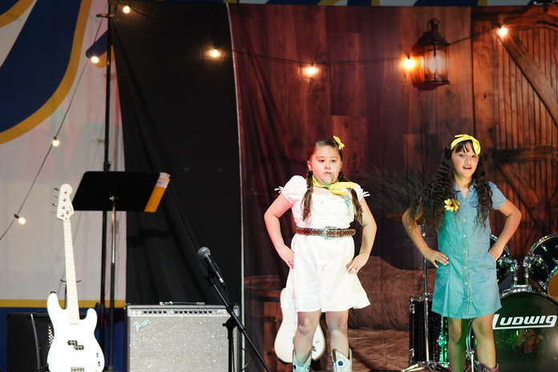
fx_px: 2464
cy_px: 190
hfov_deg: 12.9
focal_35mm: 159
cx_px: 378
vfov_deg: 8.6
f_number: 2.8
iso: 5000
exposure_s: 1/160
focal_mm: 108
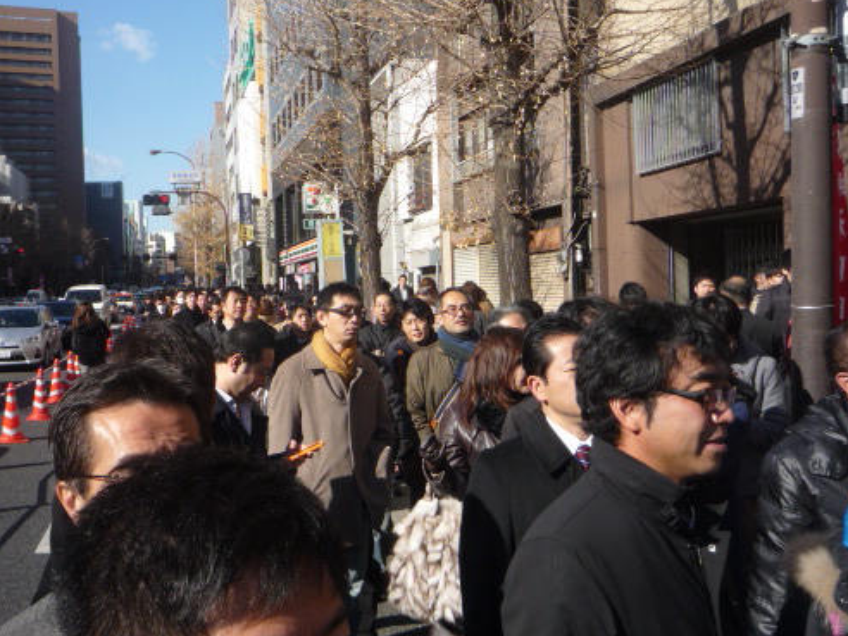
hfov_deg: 47.8
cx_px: 371
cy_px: 321
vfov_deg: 36.8
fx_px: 955
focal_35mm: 39
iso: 100
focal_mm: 5.2
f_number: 4.5
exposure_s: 1/500
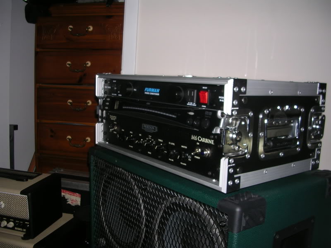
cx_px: 166
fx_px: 363
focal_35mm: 38
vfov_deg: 37.7
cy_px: 124
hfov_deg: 49.0
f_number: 2.8
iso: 50
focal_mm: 5.8
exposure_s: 1/60.1
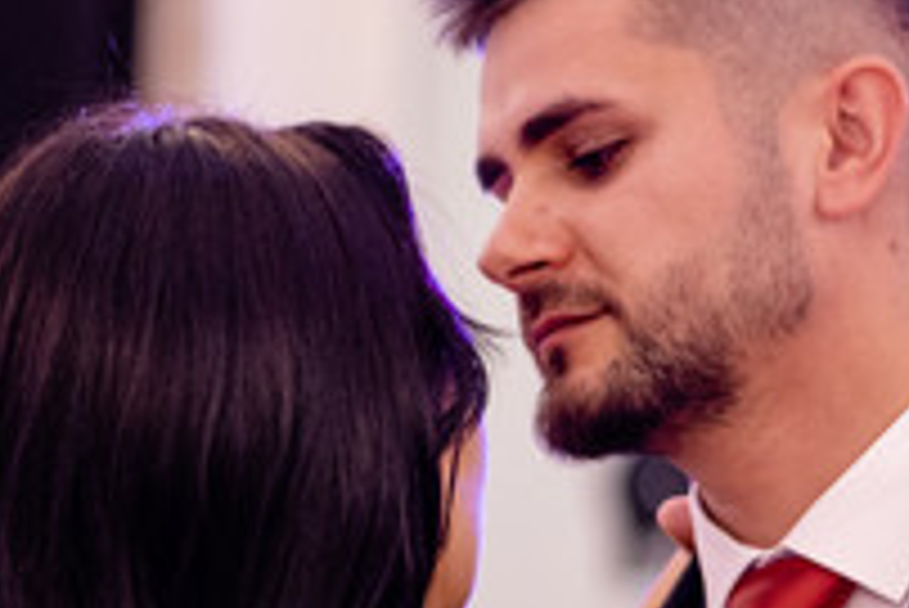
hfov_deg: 5.1
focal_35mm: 406
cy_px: 525
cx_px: 634
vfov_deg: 3.4
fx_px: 10259
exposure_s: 1/200
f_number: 1.8
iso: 1000
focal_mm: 85
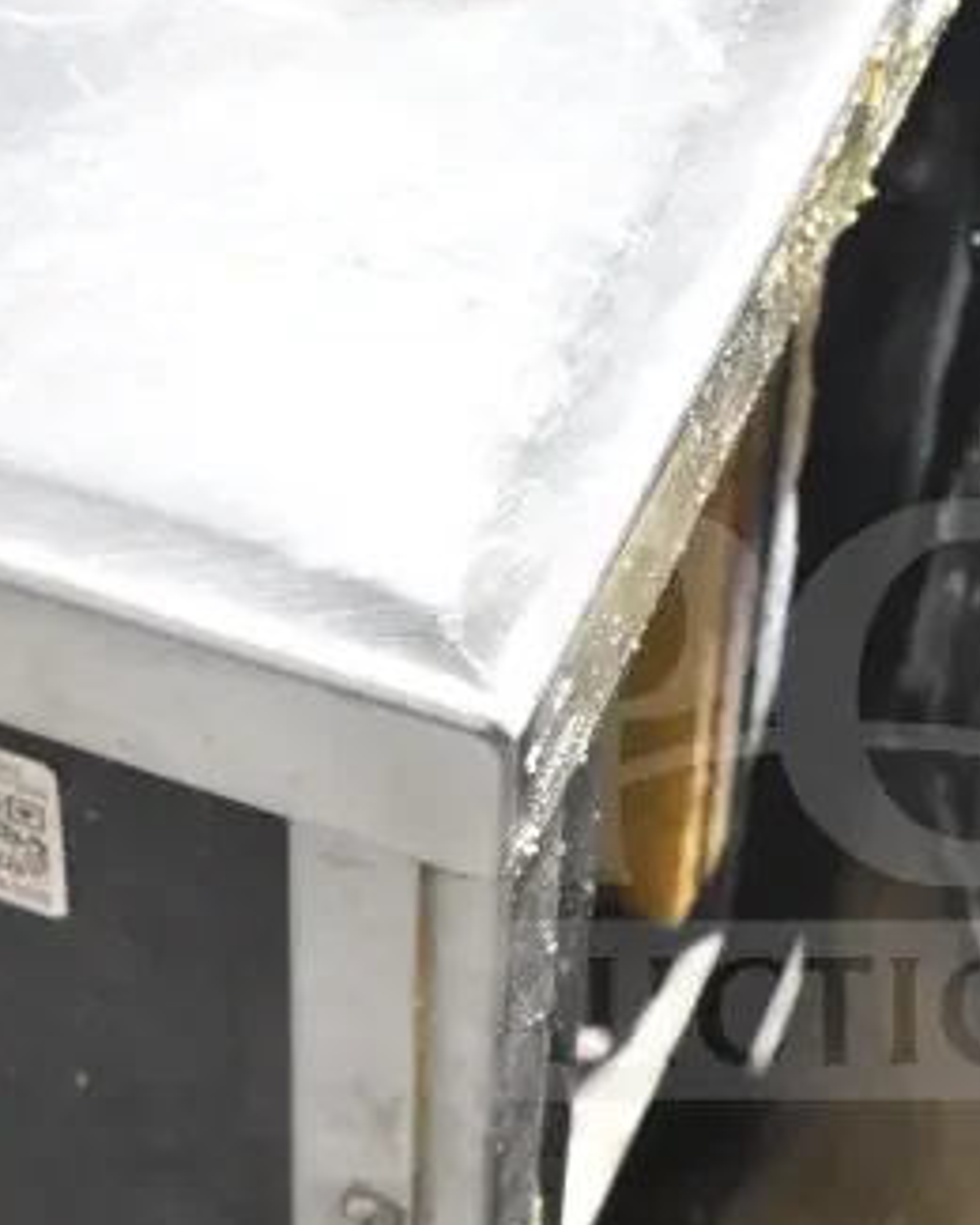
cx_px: 863
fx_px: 4024
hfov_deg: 13.8
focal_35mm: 111
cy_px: 801
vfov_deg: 17.3
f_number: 5
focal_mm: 28
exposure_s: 1/100
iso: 6400
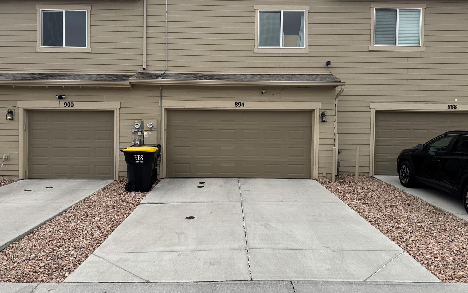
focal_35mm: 26
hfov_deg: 70.4
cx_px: 230
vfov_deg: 47.6
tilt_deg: -1.1
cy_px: 144
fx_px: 332
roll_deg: +0.1
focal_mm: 6.76
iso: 80
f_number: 1.78
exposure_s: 1/3597
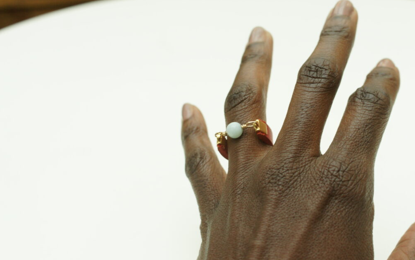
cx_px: 209
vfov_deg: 23.8
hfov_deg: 37.2
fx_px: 617
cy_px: 127
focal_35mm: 55
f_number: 5.6
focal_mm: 35
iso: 800
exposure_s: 1/10
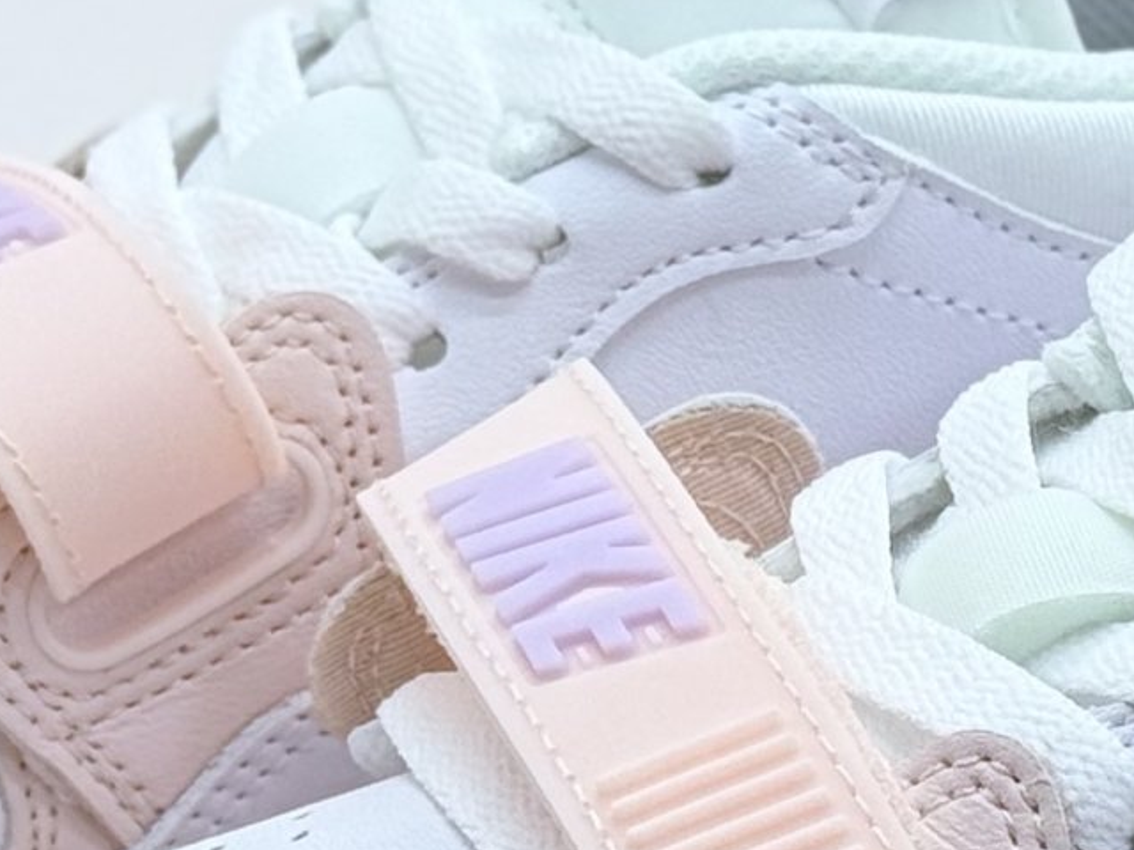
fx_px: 2621
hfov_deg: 24.0
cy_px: 292
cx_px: 904
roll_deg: -0.6
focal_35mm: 80
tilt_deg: -22.6
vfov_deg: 18.4
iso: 64
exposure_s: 1/794
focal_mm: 6.76
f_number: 1.78
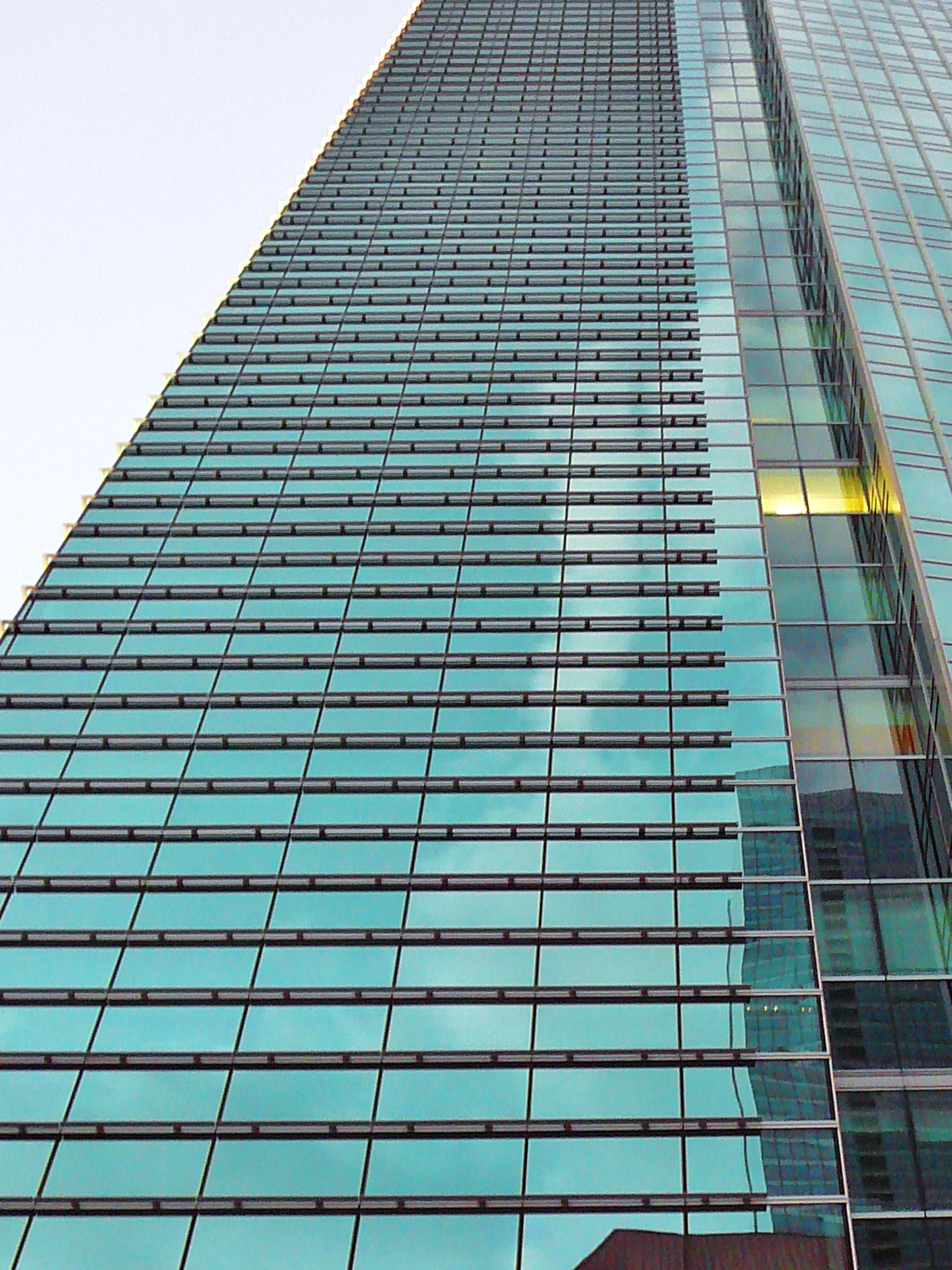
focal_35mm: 54
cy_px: 643
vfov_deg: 35.5
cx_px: 704
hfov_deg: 26.7
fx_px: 1980
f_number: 2.8
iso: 200
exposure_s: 1/6
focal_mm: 5.2
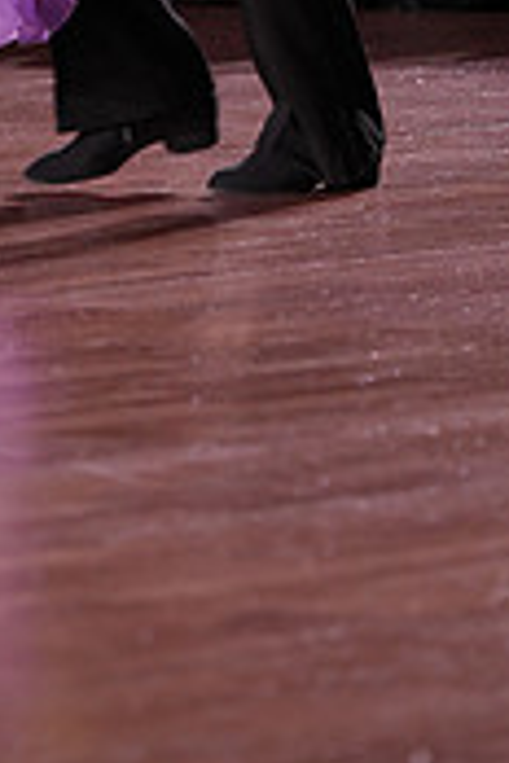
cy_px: -487
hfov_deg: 2.3
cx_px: -50
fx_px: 12470
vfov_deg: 3.5
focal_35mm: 588
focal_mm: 176
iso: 800
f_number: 4
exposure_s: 1/320
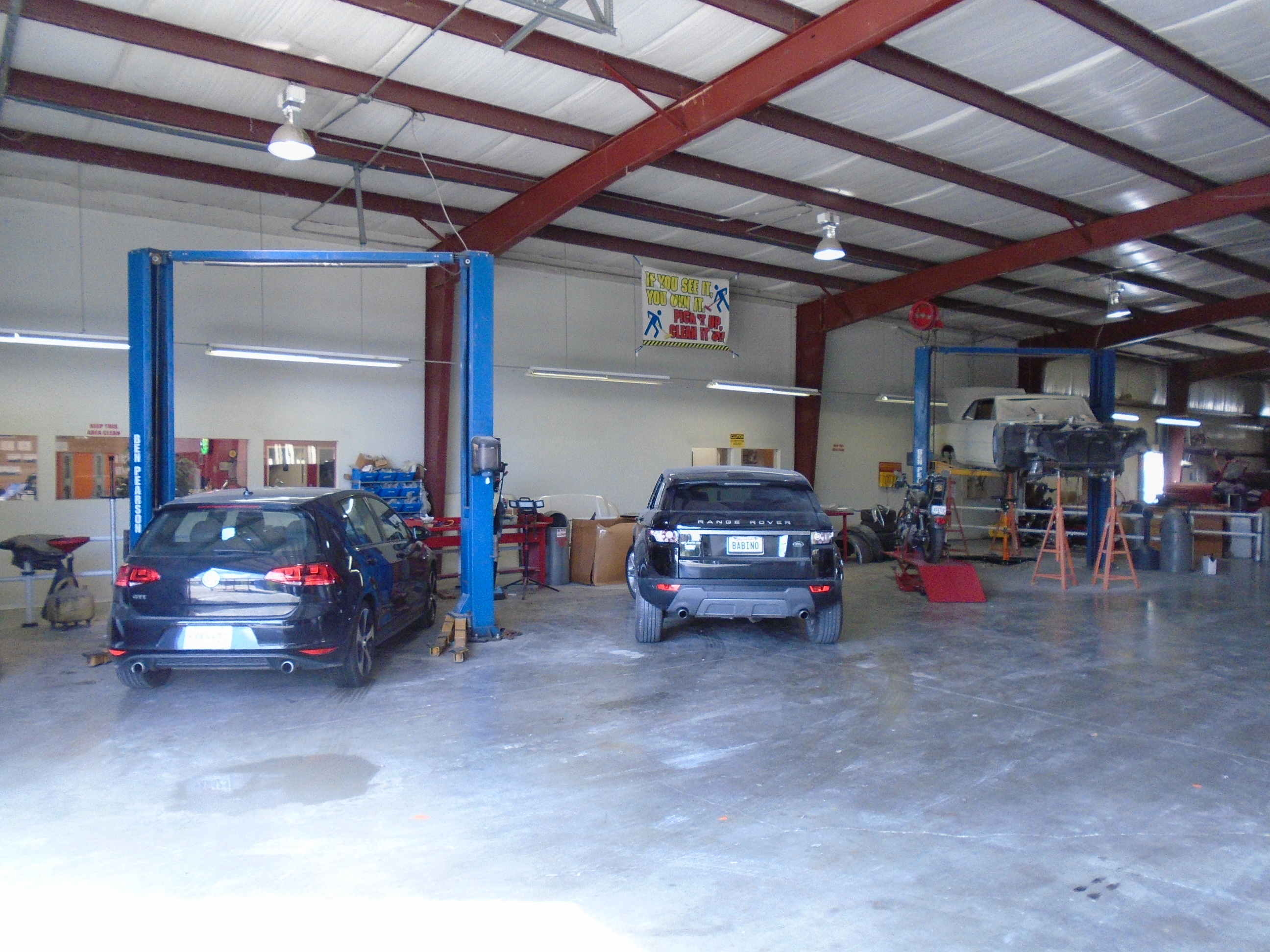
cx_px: 635
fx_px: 954
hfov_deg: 67.3
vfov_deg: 53.1
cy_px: 476
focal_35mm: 26
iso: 100
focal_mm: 4.6
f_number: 3.2
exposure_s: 1/30
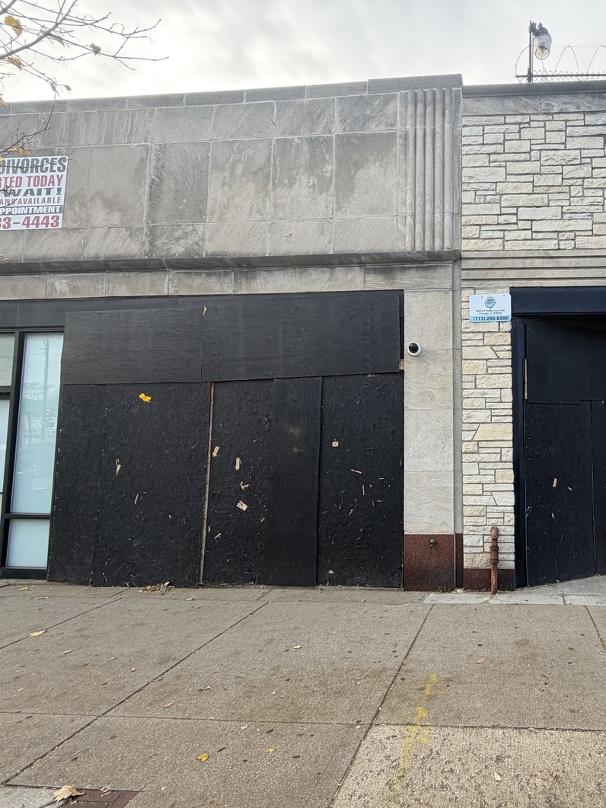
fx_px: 443
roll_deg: +0.5
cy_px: 405
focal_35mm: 19
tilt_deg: +4.6
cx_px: 493
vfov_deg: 84.7
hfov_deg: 62.3
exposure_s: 1/266
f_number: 2.2
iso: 50
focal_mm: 2.22
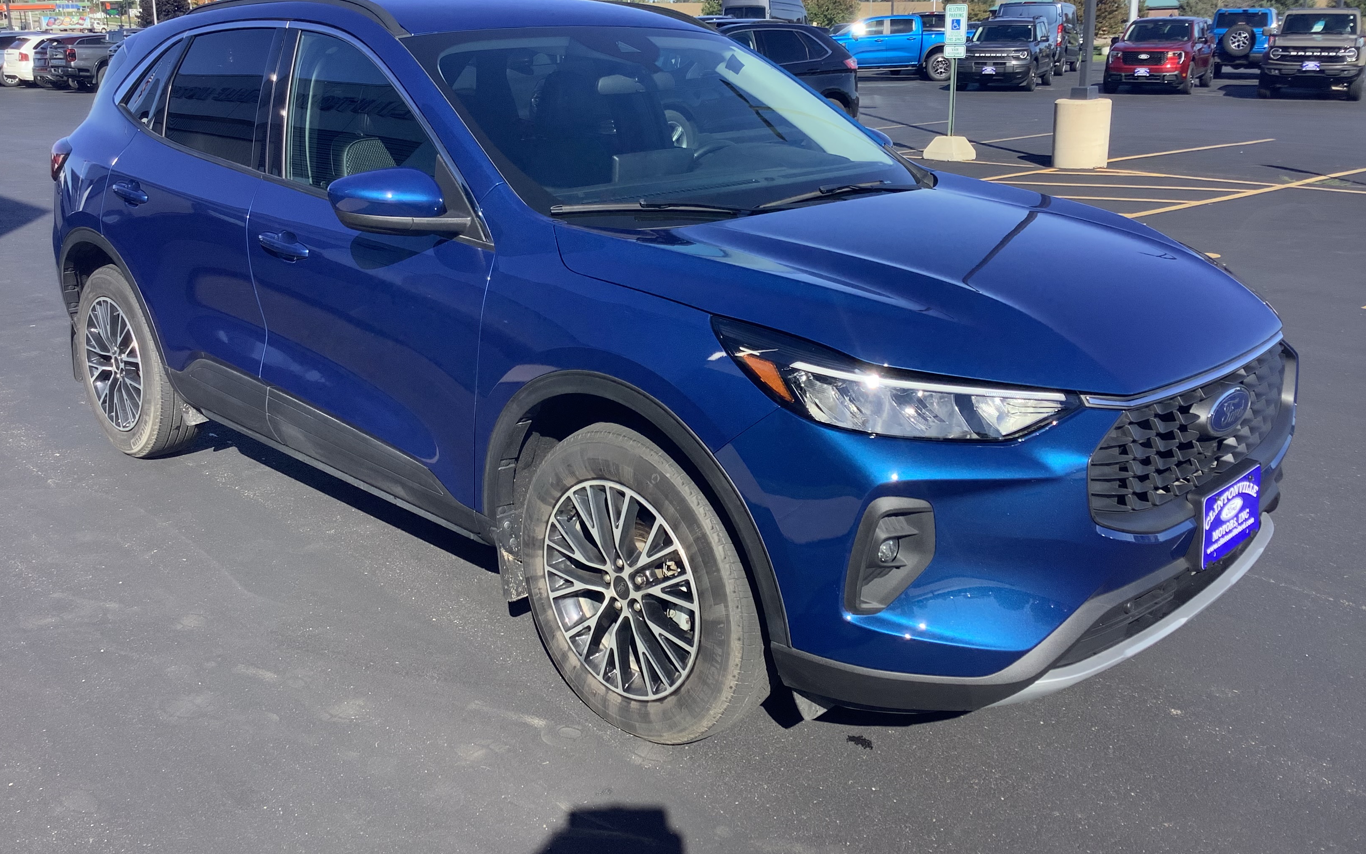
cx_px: 681
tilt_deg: -16.2
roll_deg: +3.2
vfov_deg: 38.2
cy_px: 349
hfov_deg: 58.1
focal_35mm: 33
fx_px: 1228
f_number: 2.4
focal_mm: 3.3
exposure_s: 1/679
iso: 25
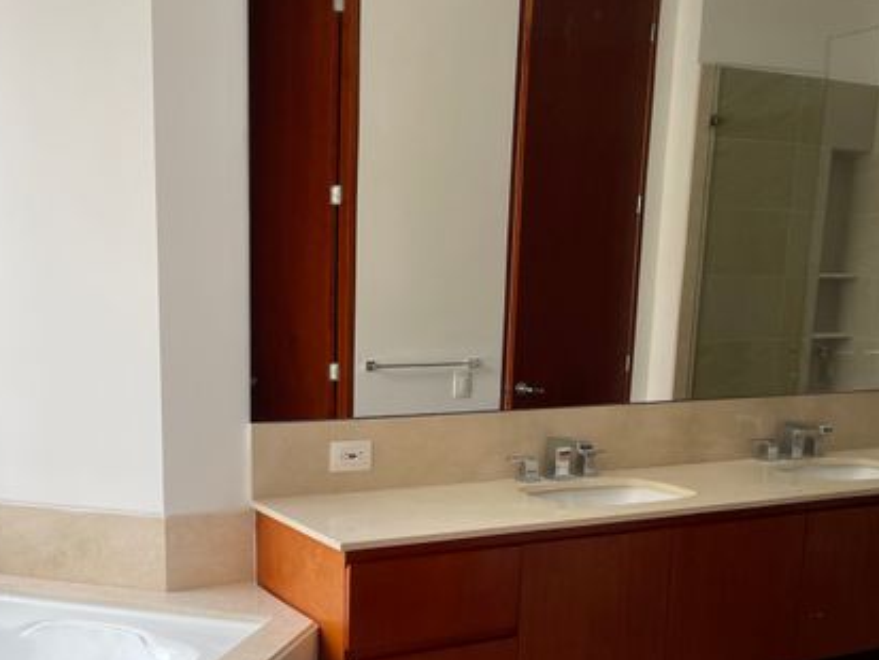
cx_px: 337
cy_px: 522
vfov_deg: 33.4
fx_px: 1067
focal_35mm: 42
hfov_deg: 44.5
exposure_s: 1/427
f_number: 1.6
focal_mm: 4.2
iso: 32
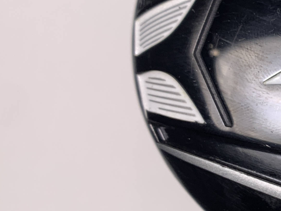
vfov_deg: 16.4
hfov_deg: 19.1
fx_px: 731
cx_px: 418
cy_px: 100
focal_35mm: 90
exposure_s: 1/222
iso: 25
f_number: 1.8
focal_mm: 4.25
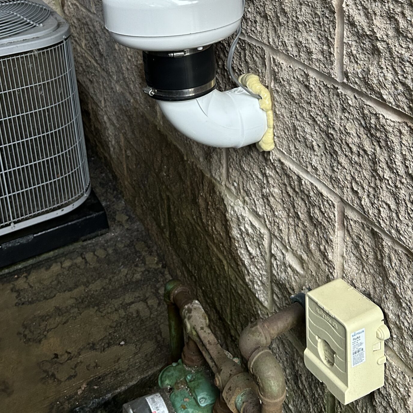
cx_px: 231
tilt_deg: -17.3
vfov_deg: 36.5
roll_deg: +2.0
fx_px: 580
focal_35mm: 43
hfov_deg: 39.1
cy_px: 33
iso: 320
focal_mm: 5.7
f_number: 1.5
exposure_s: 1/60
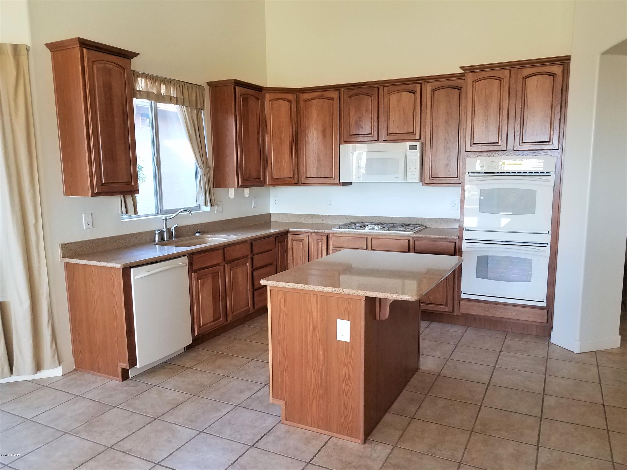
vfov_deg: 53.1
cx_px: 314
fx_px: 471
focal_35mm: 26
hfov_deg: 67.3
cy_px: 235
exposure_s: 1/60
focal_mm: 4.2
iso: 160
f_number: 1.7
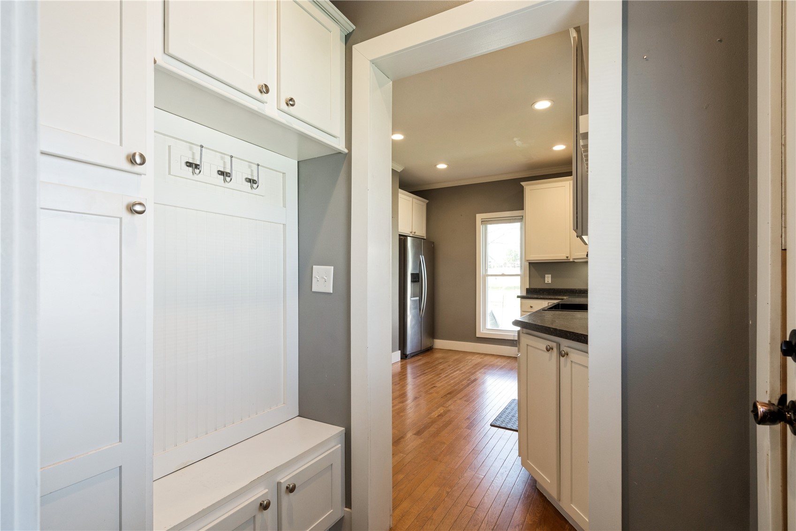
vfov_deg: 73.7
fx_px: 354
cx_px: 398
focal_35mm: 16
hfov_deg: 96.7
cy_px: 266
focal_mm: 16
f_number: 8
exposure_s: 1/30
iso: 500
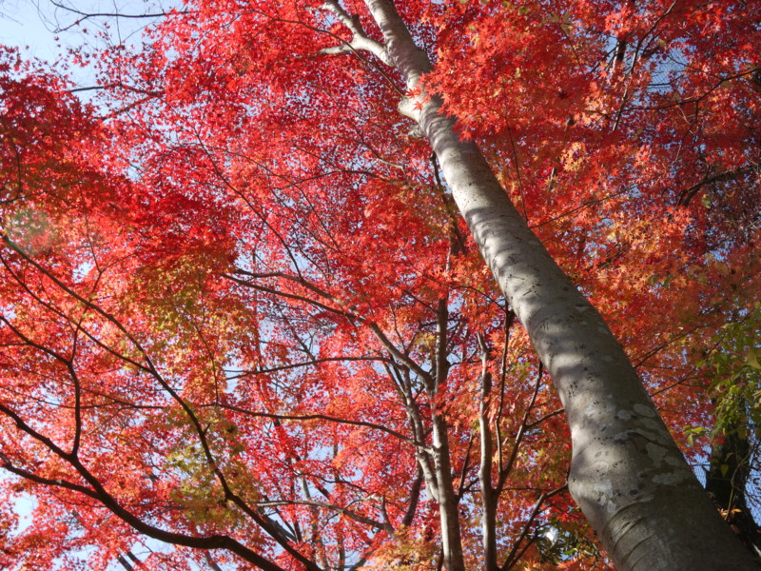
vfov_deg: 36.0
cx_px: 380
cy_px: 286
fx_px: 879
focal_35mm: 40
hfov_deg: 46.8
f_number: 16
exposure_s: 1/30
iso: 100
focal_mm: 20
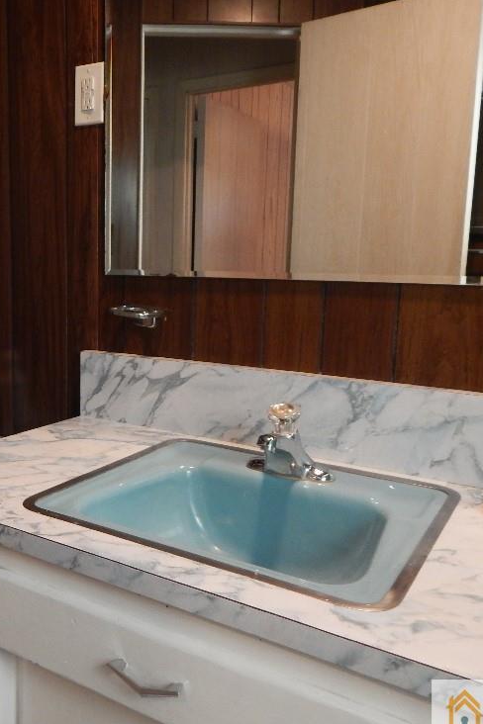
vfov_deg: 58.7
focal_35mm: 32
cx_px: 127
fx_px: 644
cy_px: 362
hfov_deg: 40.1
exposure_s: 1/40
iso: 400
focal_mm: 4
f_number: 3
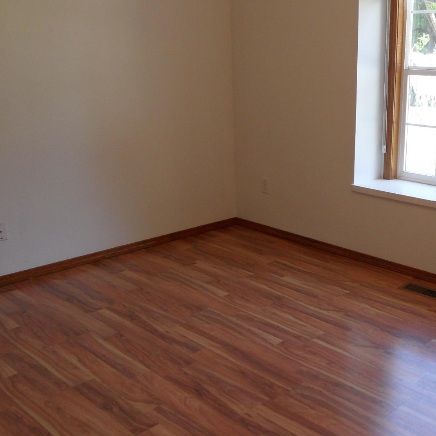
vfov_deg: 42.8
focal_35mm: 39
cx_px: 349
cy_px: 223
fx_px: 556
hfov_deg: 41.0
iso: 100
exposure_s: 1/60
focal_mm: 3.9
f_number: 3.2
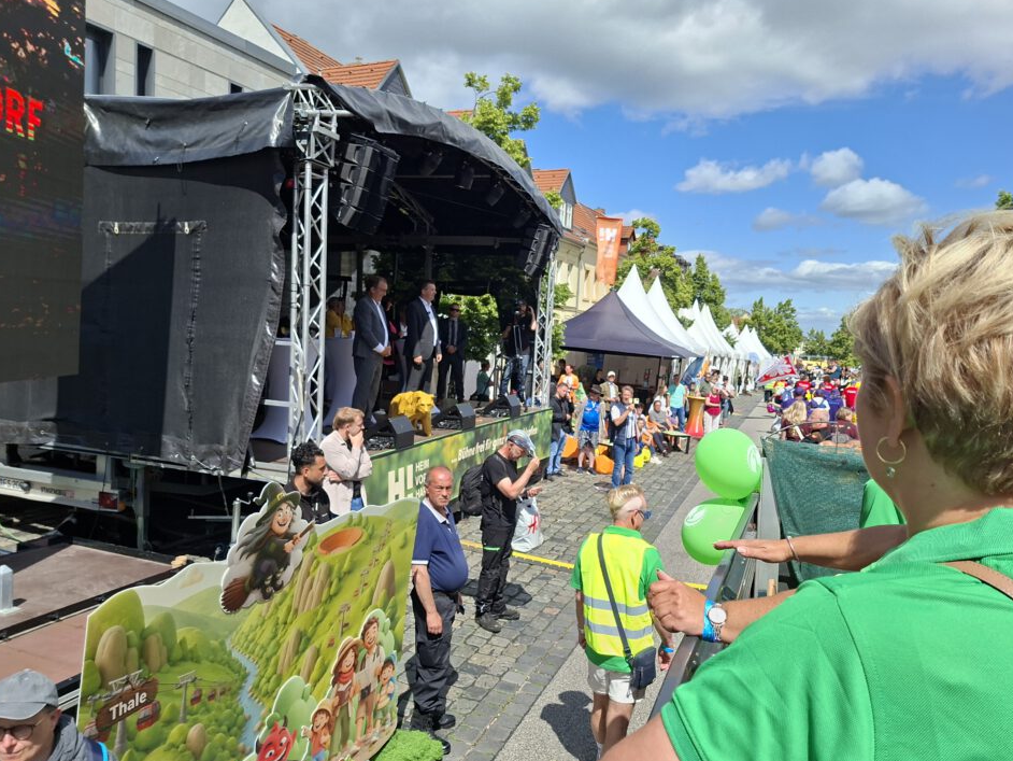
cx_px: 506
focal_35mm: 25
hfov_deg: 69.4
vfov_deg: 54.9
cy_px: 398
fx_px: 732
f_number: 1.8
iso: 50
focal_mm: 5.54
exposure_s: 1/1727
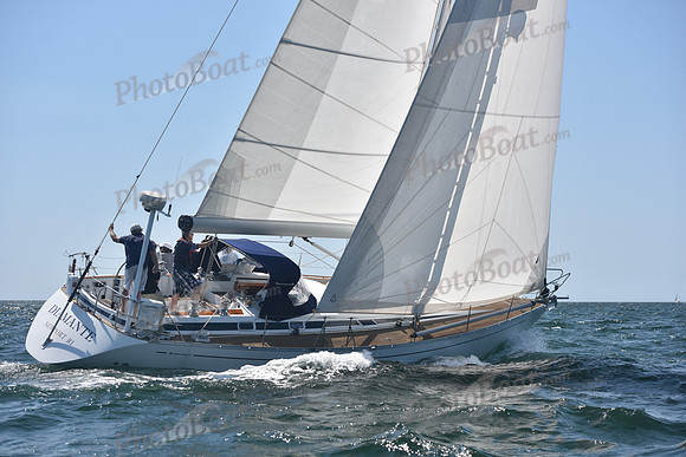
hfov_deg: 28.8
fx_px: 1334
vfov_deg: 19.5
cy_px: 228
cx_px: 343
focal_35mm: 70
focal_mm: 70
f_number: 5
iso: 250
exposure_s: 1/1000
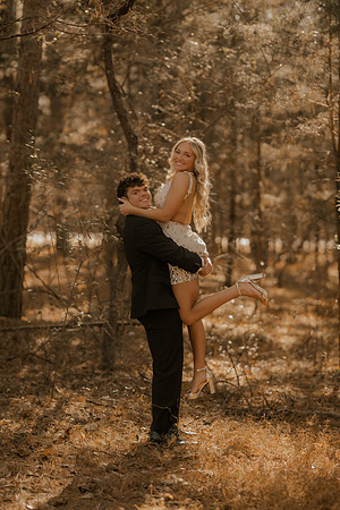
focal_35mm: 85
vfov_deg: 23.9
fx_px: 1204
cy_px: 255
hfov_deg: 16.1
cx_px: 170
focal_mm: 85
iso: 400
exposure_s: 1/800
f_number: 1.8
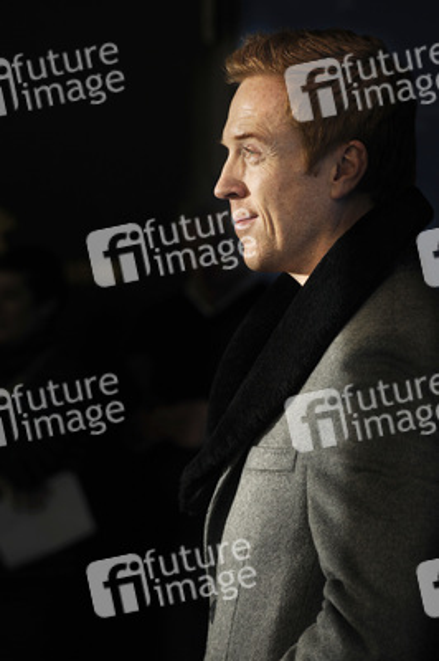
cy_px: 330
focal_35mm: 200
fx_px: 3664
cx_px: 220
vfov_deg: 10.3
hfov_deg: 6.9
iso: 200
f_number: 7.1
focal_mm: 200
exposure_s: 1/200
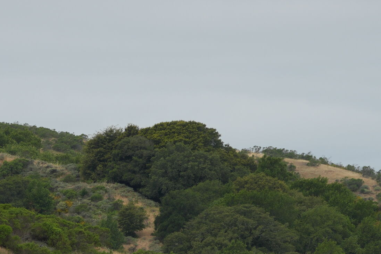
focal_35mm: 634
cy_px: 335
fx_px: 6708
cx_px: 81
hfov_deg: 3.3
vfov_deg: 2.2
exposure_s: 1/640
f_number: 6.3
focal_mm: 161
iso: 200
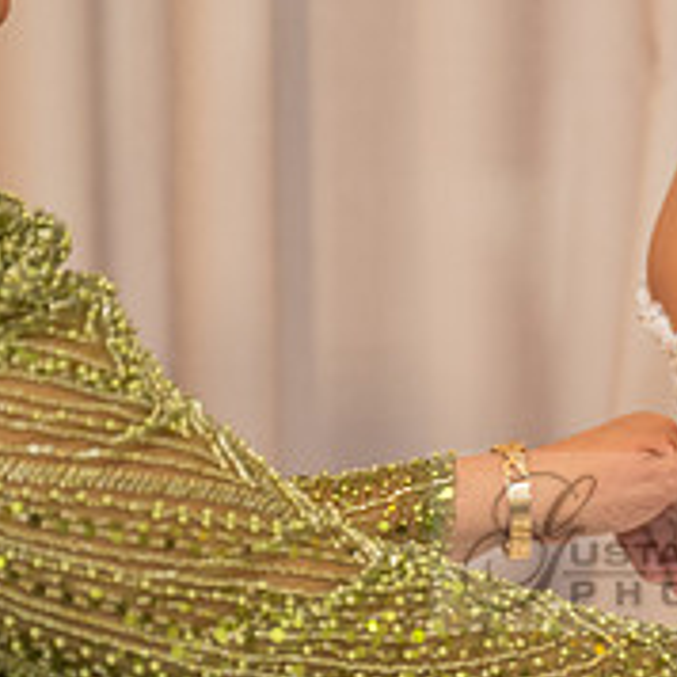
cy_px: 542
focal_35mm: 194
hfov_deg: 8.9
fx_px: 4293
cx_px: 761
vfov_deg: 9.0
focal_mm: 70
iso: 800
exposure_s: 1/160
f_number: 2.8
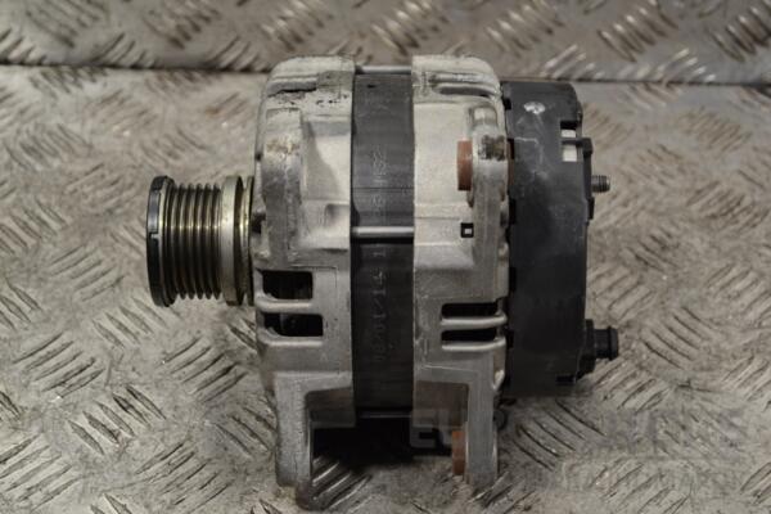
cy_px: 257
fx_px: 1542
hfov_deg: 28.1
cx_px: 386
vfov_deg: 18.9
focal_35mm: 72
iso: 180
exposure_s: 1/30
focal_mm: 48
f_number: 5.3
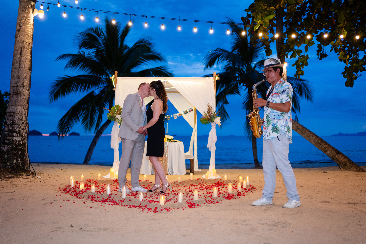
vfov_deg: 37.1
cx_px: 183
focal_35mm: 36
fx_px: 363
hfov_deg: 53.5
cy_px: 122
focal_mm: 35
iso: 800
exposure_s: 1/90
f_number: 1.8
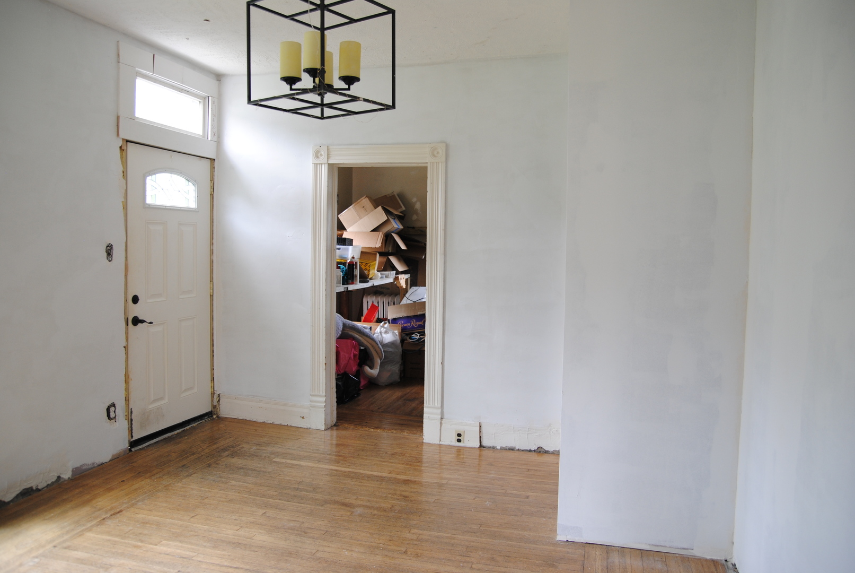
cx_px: 428
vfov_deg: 28.2
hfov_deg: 41.1
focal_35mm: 48
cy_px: 286
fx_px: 1141
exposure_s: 1/60
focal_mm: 32
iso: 200
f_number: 4
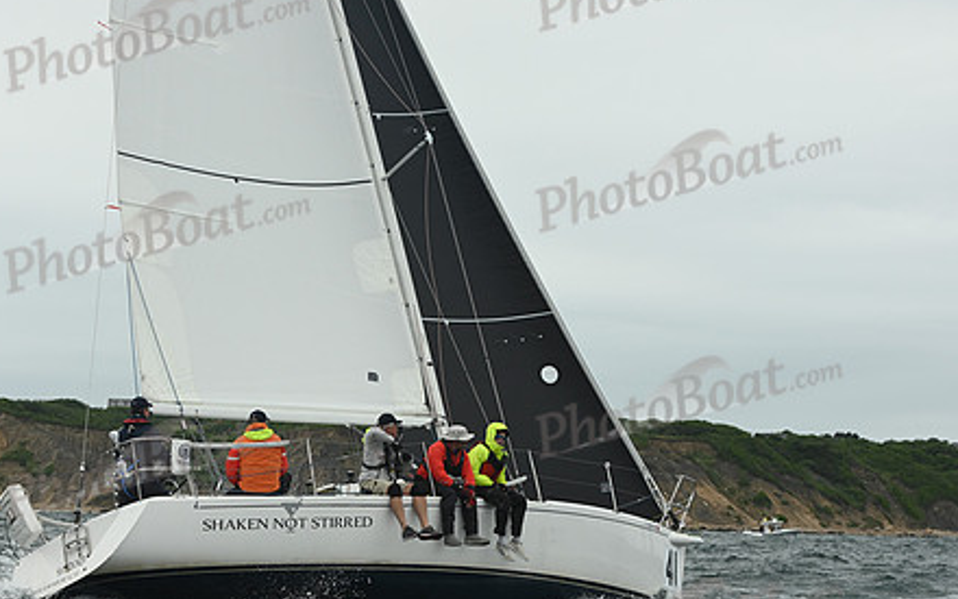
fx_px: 2454
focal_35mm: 94
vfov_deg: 13.9
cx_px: 425
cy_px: 319
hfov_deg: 22.1
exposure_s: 1/800
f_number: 8
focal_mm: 70
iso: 400
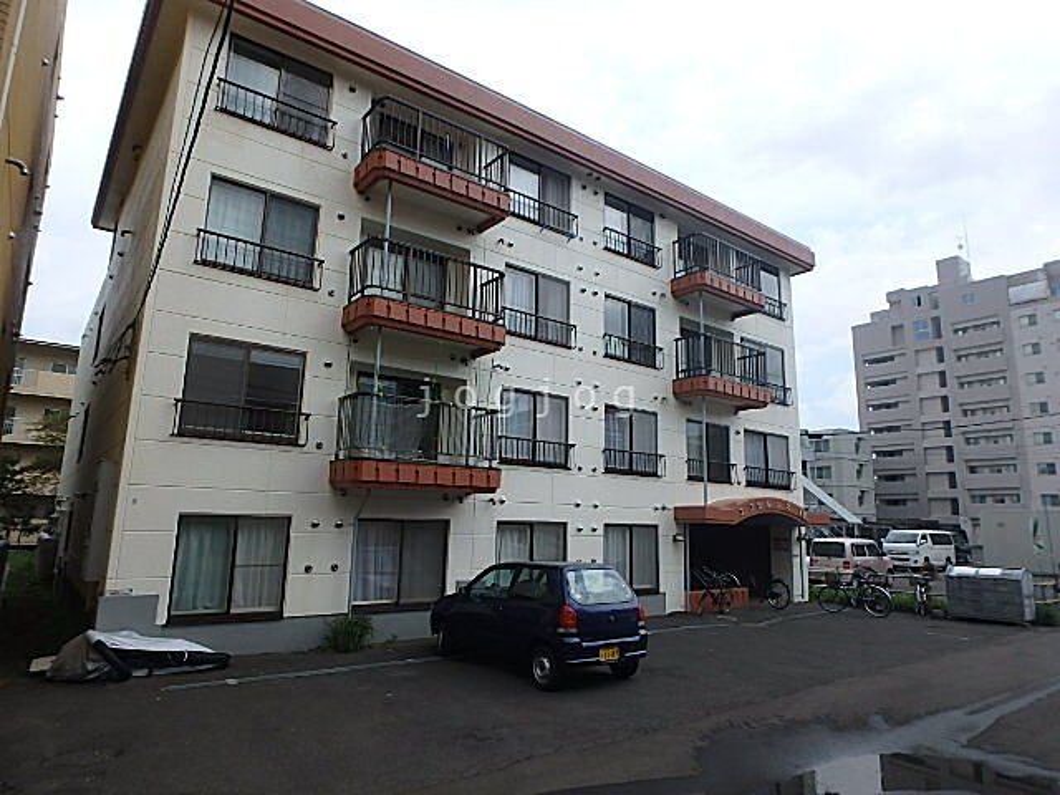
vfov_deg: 63.4
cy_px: 398
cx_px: 530
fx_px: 643
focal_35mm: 21
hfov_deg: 79.0
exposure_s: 1/1000
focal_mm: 3.7
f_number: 3.5
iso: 125
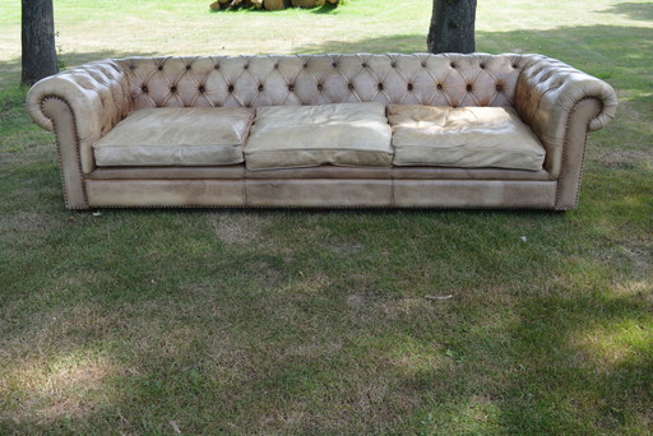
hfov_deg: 53.1
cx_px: 326
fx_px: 653
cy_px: 218
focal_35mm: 36
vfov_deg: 36.9
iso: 200
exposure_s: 1/160
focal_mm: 24
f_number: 6.3
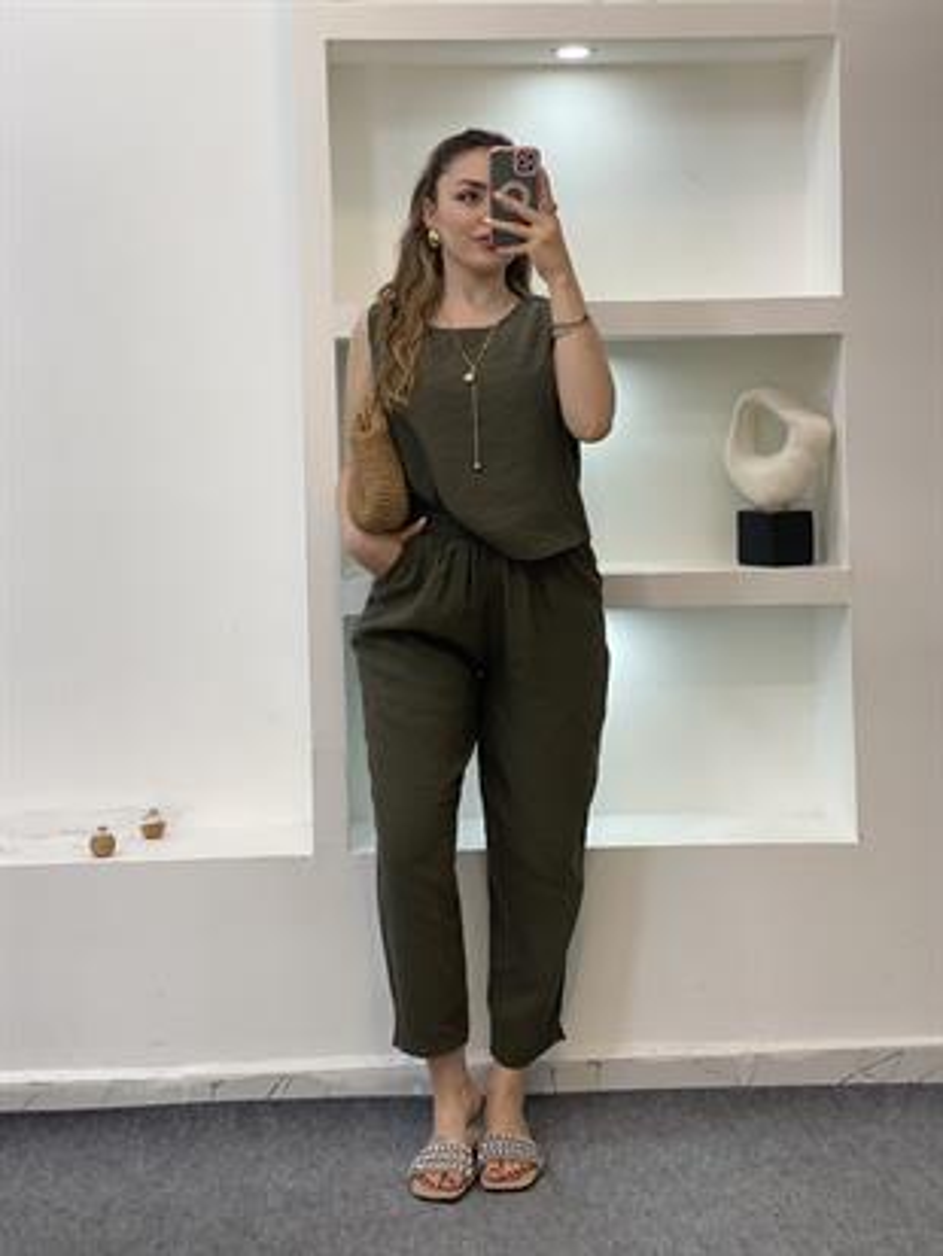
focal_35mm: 52
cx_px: 472
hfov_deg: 28.0
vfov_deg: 36.8
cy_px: 628
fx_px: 1888
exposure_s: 1/100
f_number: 2
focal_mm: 6
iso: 80
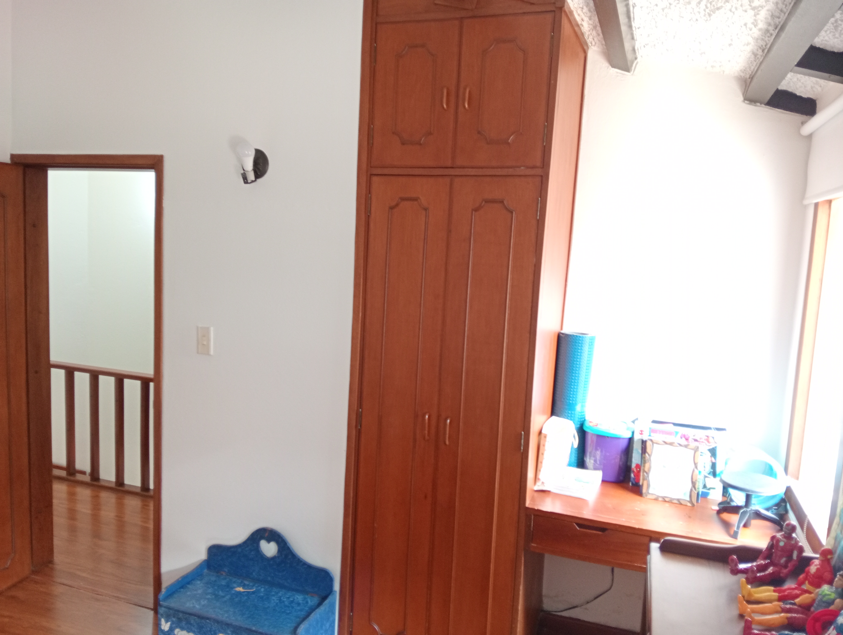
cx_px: 422
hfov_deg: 63.4
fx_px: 683
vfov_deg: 49.9
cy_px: 318
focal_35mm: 28
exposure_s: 1/33.3
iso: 548
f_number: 1.8
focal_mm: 3.98
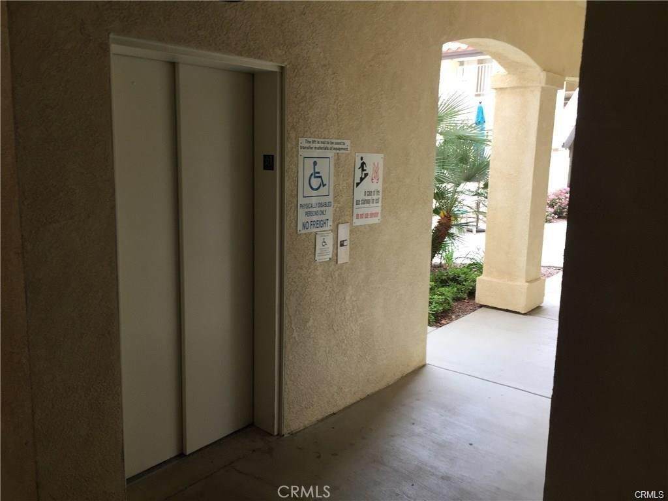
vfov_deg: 48.2
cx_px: 334
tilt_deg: -11.8
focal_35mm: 29
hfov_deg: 61.7
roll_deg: -2.1
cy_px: 250
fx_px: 560
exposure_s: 1/120
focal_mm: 4.15
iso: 40
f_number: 2.2
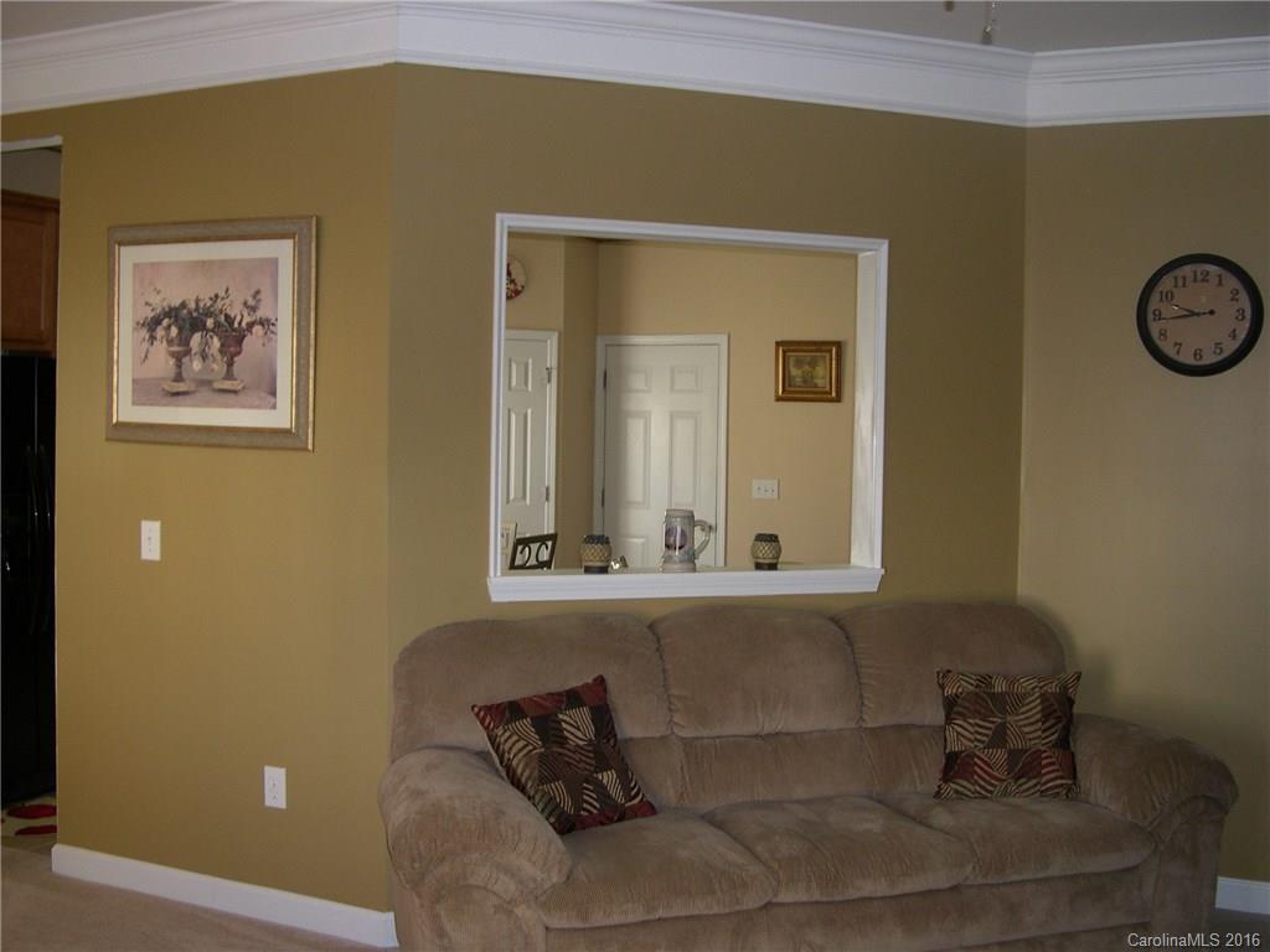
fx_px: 1394
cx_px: 635
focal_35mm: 38
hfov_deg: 49.0
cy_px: 476
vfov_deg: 37.7
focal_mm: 8
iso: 100
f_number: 2.8
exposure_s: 1/30
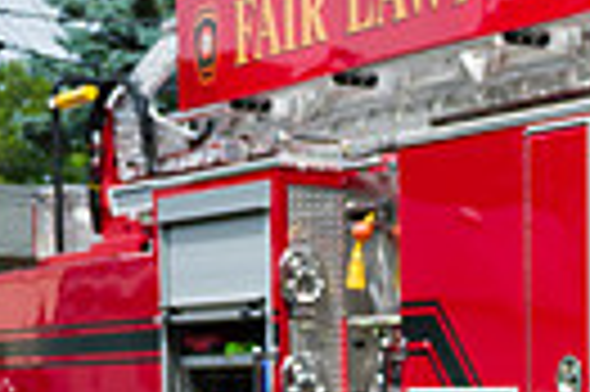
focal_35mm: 124
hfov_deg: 14.7
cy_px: 563
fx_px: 2030
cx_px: 1031
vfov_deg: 10.7
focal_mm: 28
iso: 200
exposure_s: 1/3200
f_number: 3.2
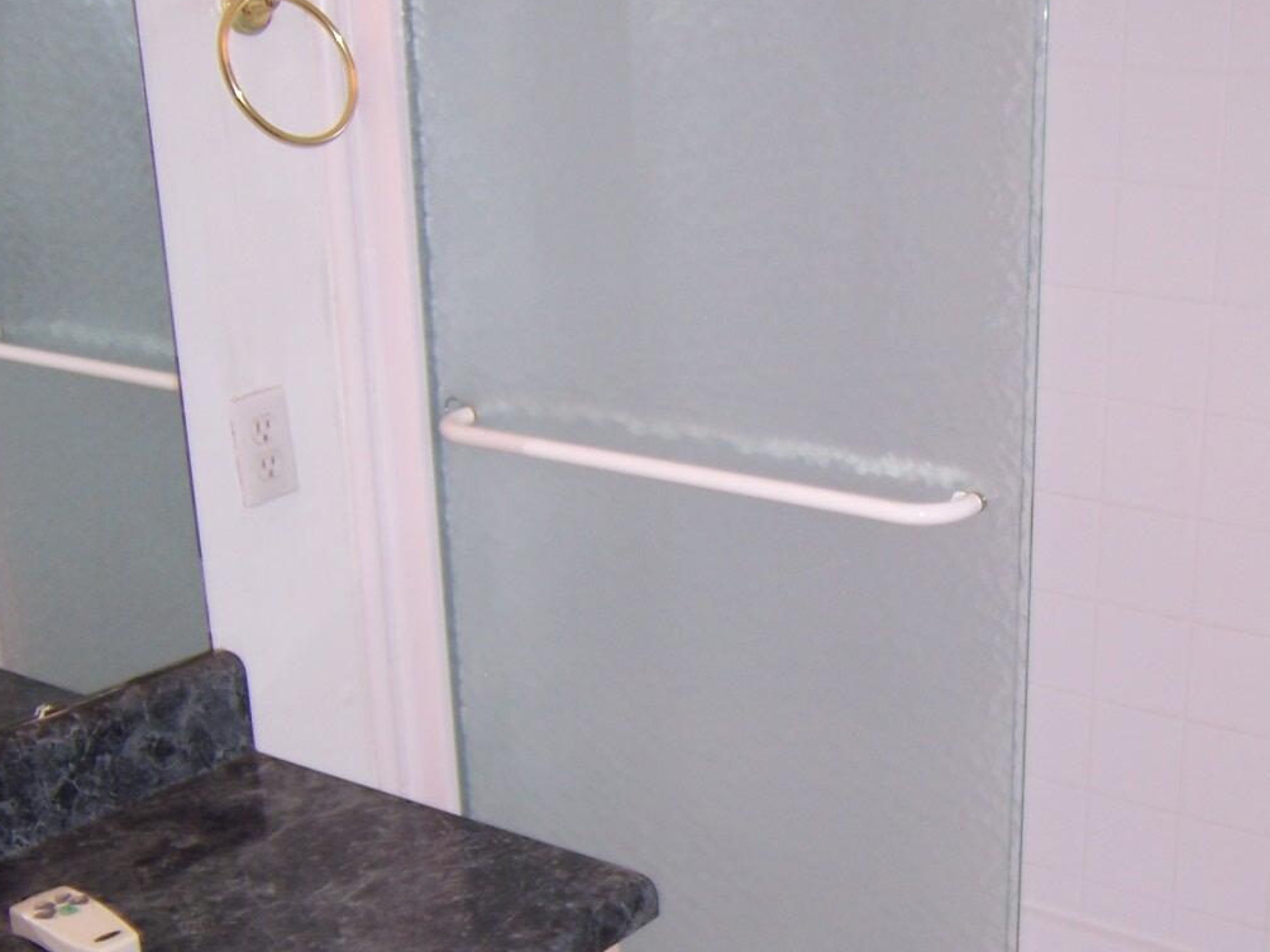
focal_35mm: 51
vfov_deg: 28.4
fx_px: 1871
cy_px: 636
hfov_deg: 36.8
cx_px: 909
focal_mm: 5.5
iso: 80
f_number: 2.8
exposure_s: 1/60
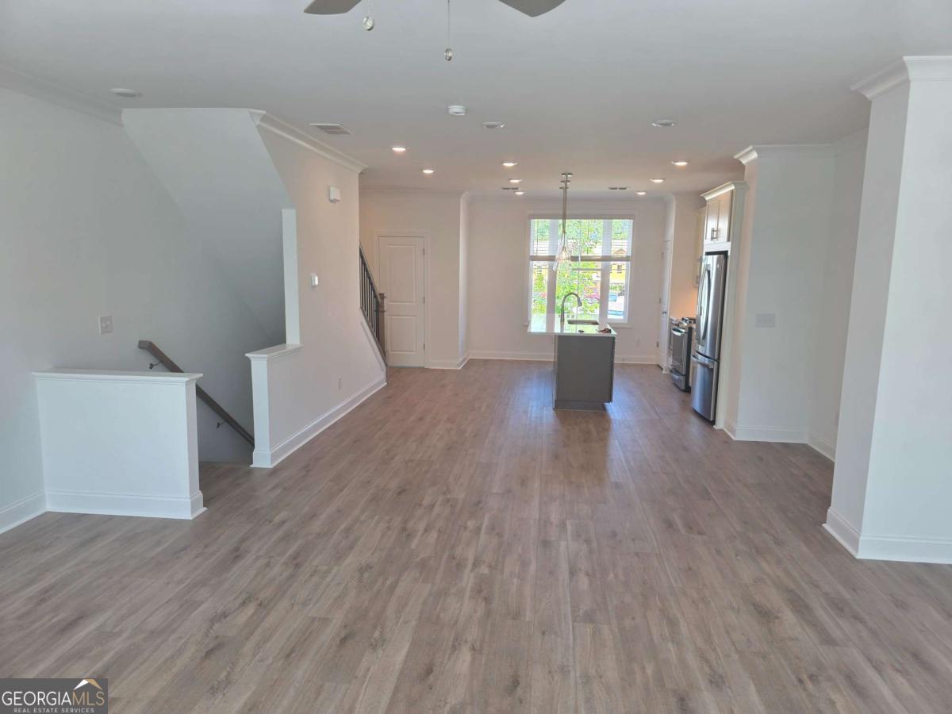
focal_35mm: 23
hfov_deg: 73.9
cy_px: 357
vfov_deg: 58.9
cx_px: 476
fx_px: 633
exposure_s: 1/120
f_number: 1.7
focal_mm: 6.3
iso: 40
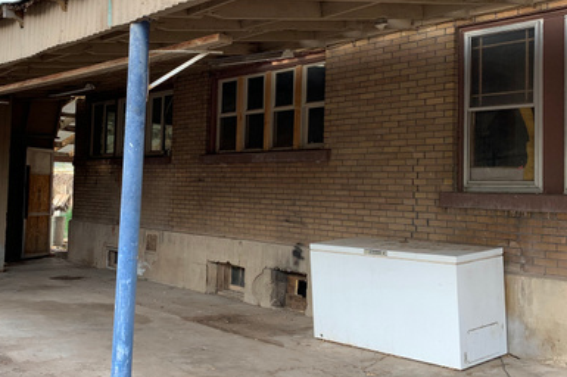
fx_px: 708
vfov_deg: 29.8
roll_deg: -1.7
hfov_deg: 43.2
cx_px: 205
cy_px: 163
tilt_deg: +4.0
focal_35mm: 45
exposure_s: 1/135
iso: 25
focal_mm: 4.25
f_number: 1.8
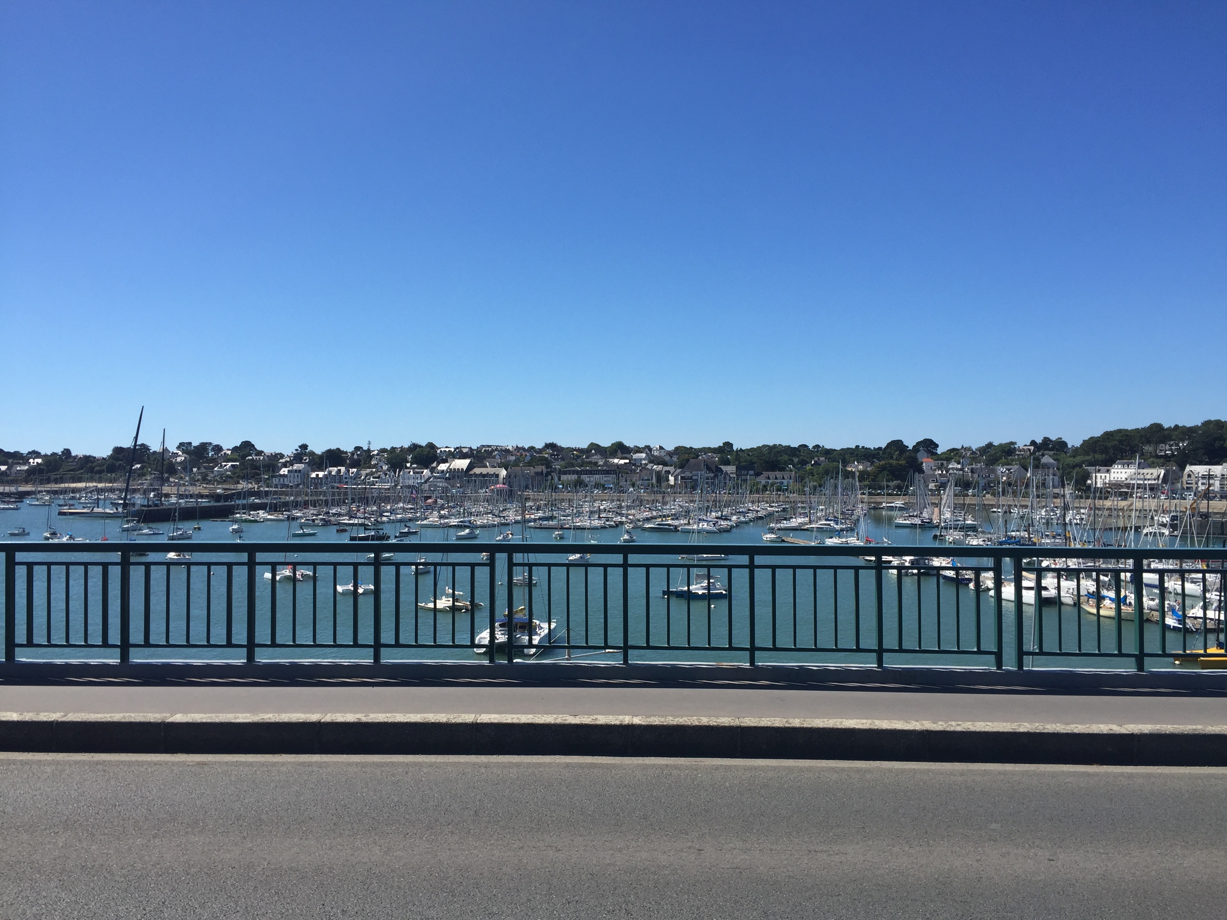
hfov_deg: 61.7
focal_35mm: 29
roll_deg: +0.0
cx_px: 614
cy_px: 460
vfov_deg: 48.2
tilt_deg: -0.3
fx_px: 1028
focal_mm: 4.15
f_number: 2.2
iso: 32
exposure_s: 1/2326
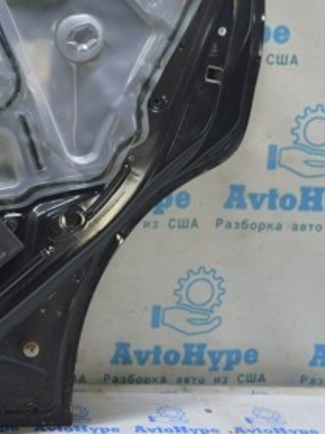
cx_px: -92
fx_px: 953
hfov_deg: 18.1
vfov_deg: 25.4
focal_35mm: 76
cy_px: 131
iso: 400
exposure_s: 1/20
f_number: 5.6
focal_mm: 23
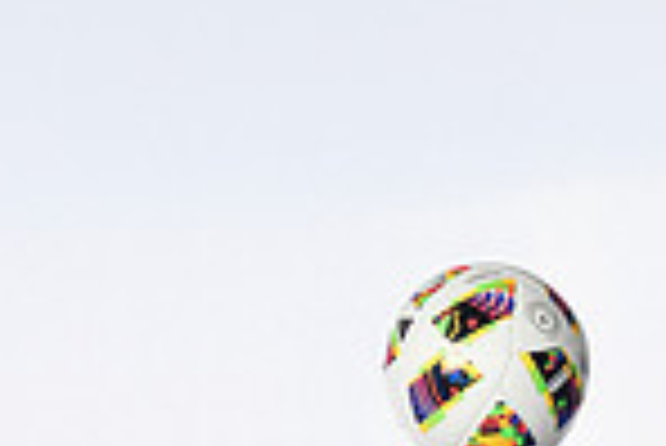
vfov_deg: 9.2
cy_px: 991
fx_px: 2537
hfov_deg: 14.9
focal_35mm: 137
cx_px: 450
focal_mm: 45
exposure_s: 1/250
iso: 800
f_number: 8
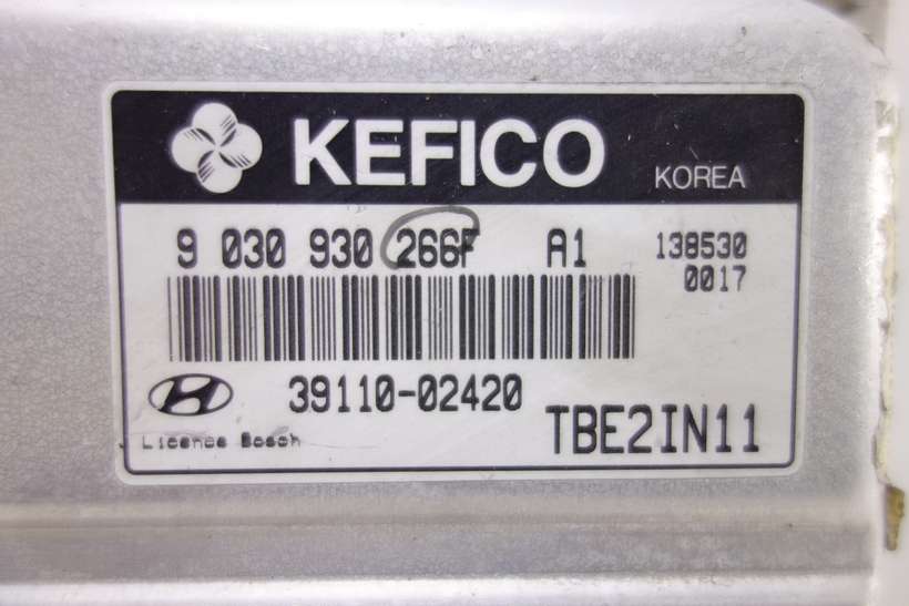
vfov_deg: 46.4
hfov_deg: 65.5
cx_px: 454
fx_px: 707
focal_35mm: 28
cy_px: 303
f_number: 2
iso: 125
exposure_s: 1/100
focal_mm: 10.4
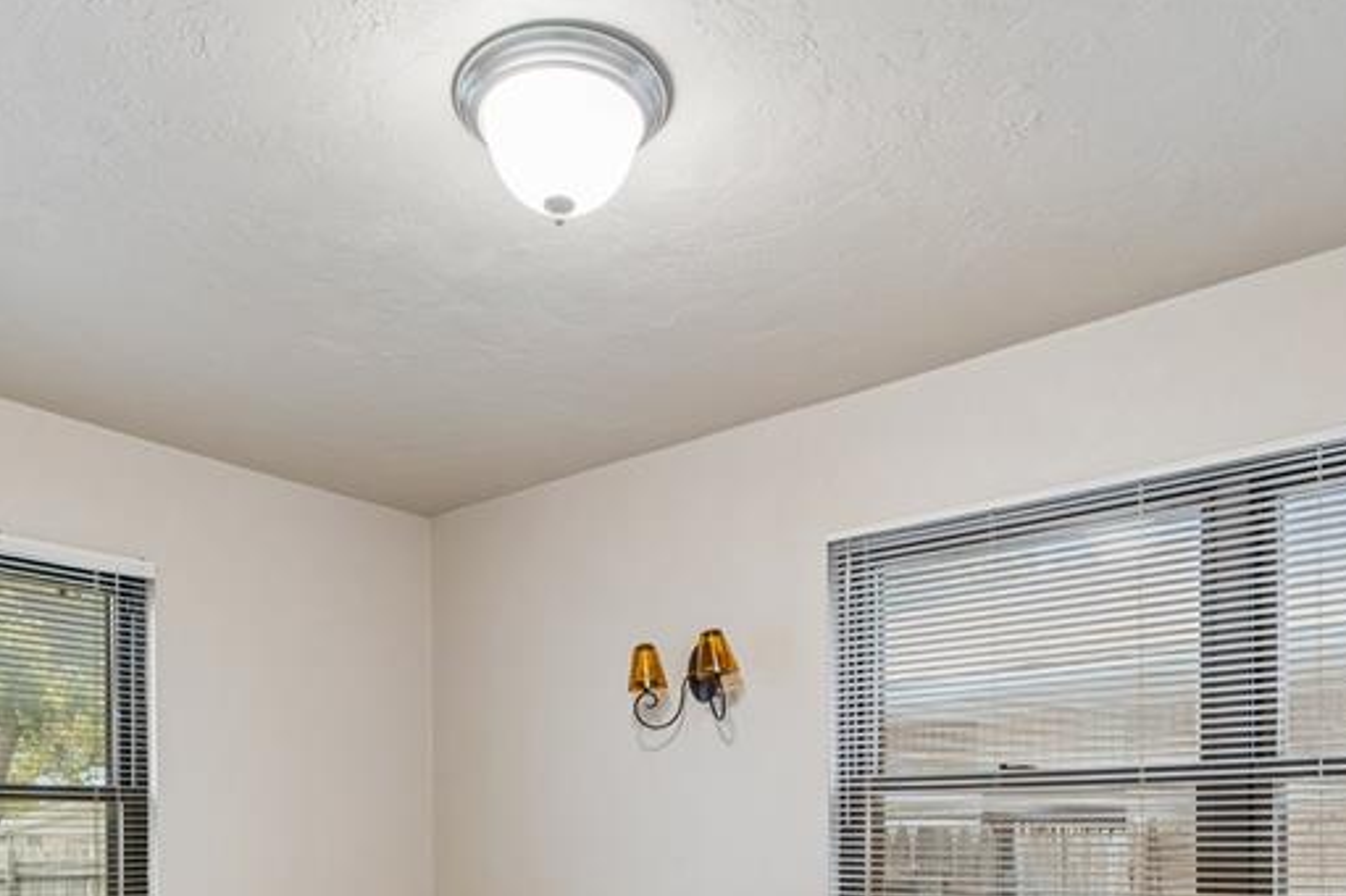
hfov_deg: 61.7
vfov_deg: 39.6
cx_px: 585
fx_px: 1121
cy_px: 849
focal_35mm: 30
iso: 200
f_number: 7.1
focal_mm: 10
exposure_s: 1/20
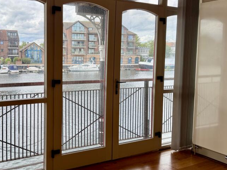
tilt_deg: -4.3
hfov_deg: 47.8
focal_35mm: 38
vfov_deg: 37.7
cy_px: 78
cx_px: 68
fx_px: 249
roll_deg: -0.7
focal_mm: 6.76
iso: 100
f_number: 1.78
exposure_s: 1/931
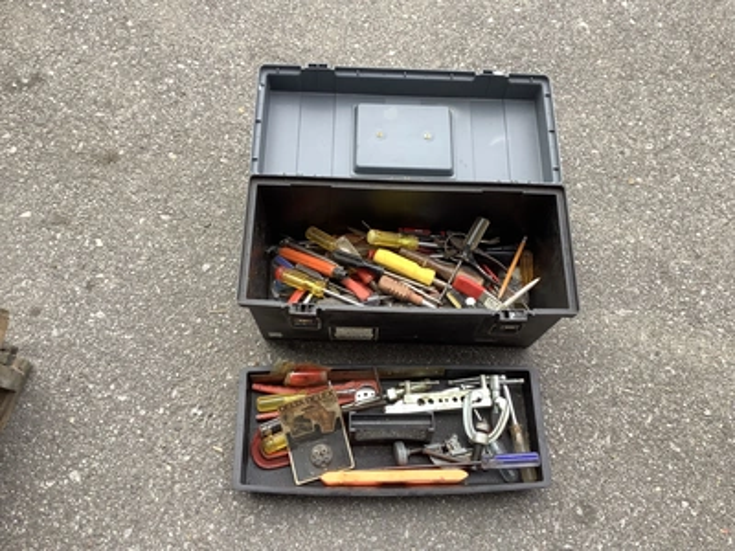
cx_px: 368
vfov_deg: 45.4
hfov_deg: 58.4
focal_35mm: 31
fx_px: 658
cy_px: 276
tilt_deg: -67.1
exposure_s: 1/161
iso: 25
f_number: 2.4
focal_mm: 3.3
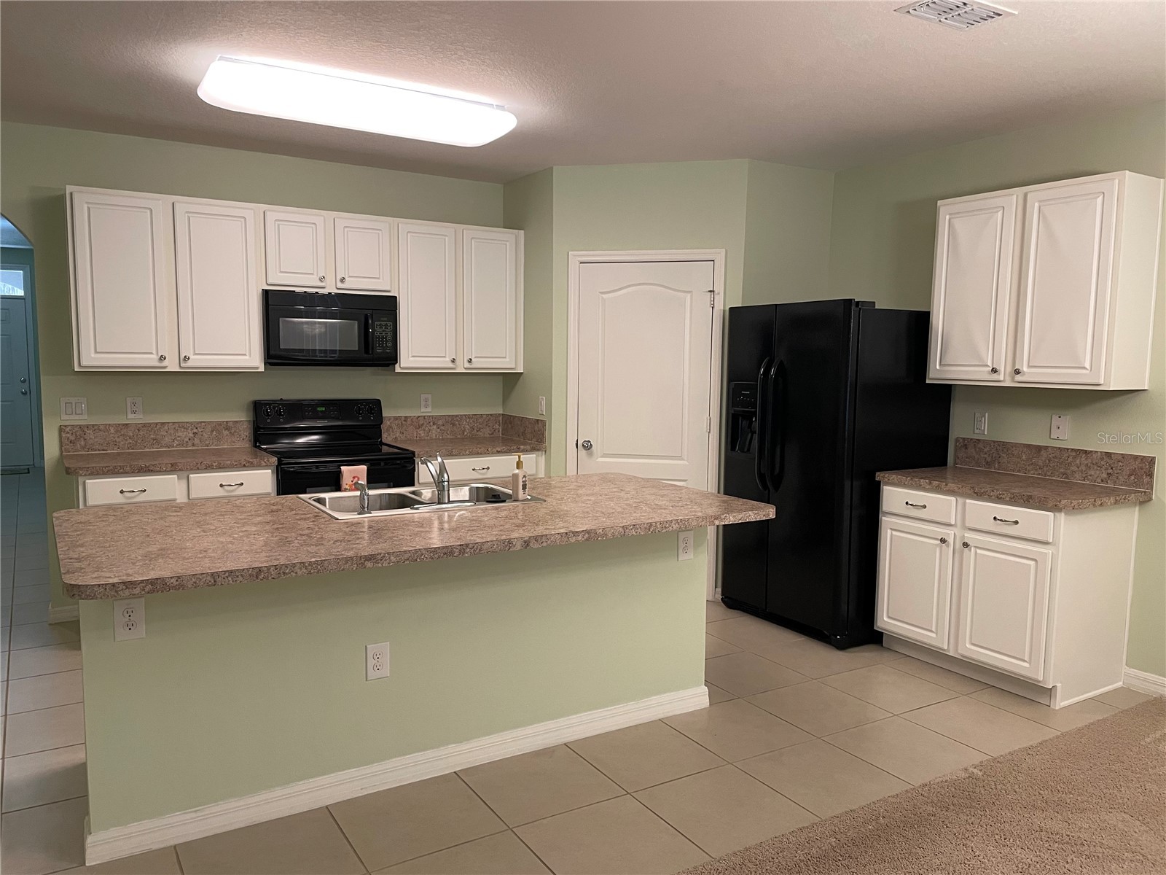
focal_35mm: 26
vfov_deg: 53.1
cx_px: 583
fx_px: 876
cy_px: 438
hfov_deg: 67.3
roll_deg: -0.3
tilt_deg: -5.7
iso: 125
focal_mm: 4.2
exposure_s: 1/60
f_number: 1.6
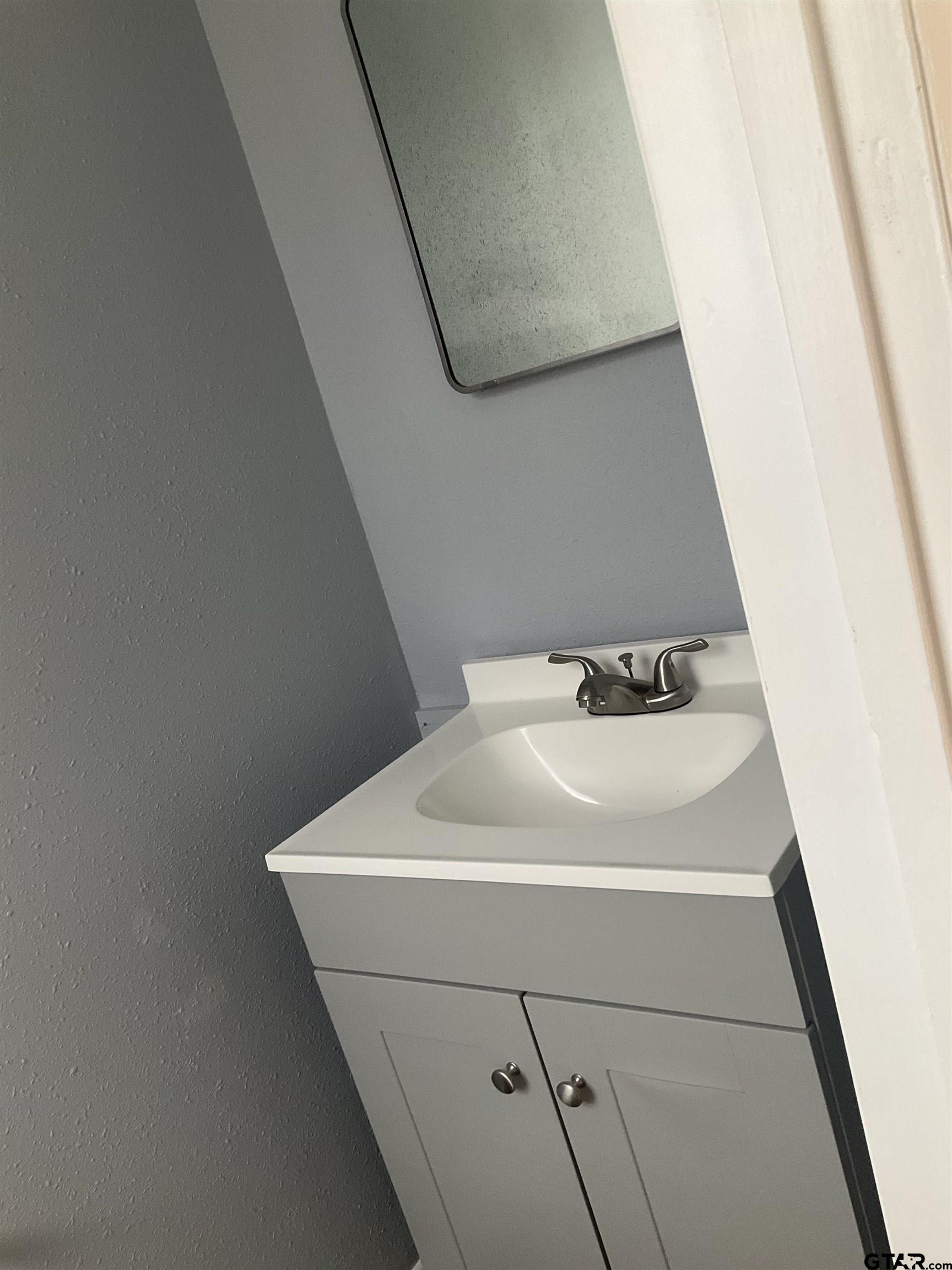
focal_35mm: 29
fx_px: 1063
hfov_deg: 48.2
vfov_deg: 61.7
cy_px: 635
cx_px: 476
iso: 100
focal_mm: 3
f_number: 1.8
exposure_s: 1/60
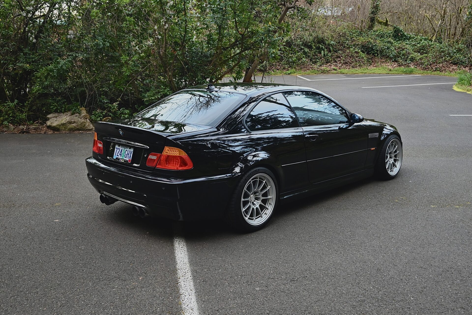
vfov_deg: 41.8
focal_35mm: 32
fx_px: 413
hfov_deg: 59.5
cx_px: 236
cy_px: 158
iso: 1400
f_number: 4.8
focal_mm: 31.5
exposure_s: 1/125
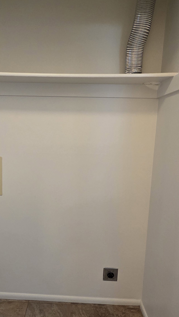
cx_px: 61
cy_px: 164
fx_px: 211
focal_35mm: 25
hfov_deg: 45.3
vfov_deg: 74.0
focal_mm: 2.2
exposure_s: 1/60
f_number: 2.2
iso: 250
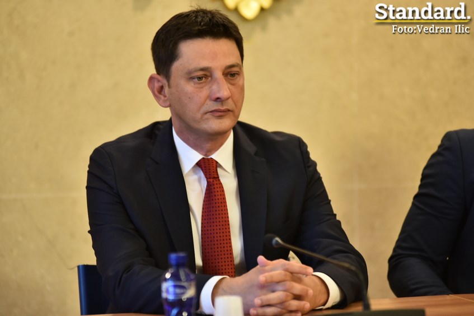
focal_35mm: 200
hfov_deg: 10.3
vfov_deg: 6.9
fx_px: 2632
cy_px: 158
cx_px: 237
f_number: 2.8
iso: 1250
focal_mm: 200
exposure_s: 1/200
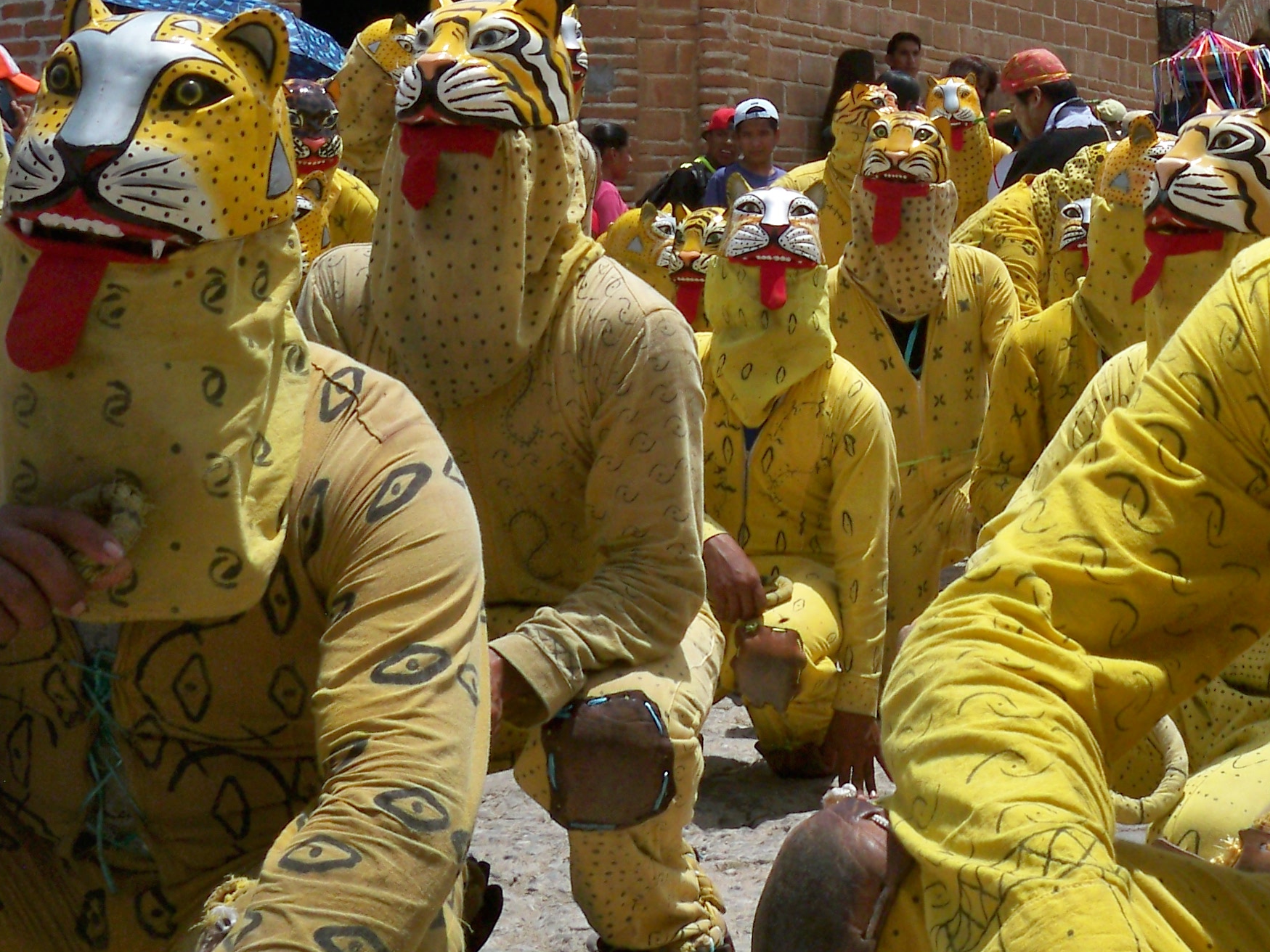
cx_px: 1051
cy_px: -30
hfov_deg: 26.1
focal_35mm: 73
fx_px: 2678
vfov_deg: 19.5
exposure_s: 1/1250
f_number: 4.7
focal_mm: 6.3
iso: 125
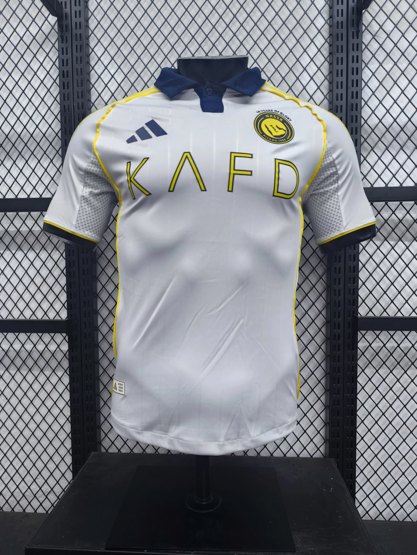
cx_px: 208
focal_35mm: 23
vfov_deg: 73.9
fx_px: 369
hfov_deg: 58.9
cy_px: 278
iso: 500
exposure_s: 1/50
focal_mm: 6.14
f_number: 1.65
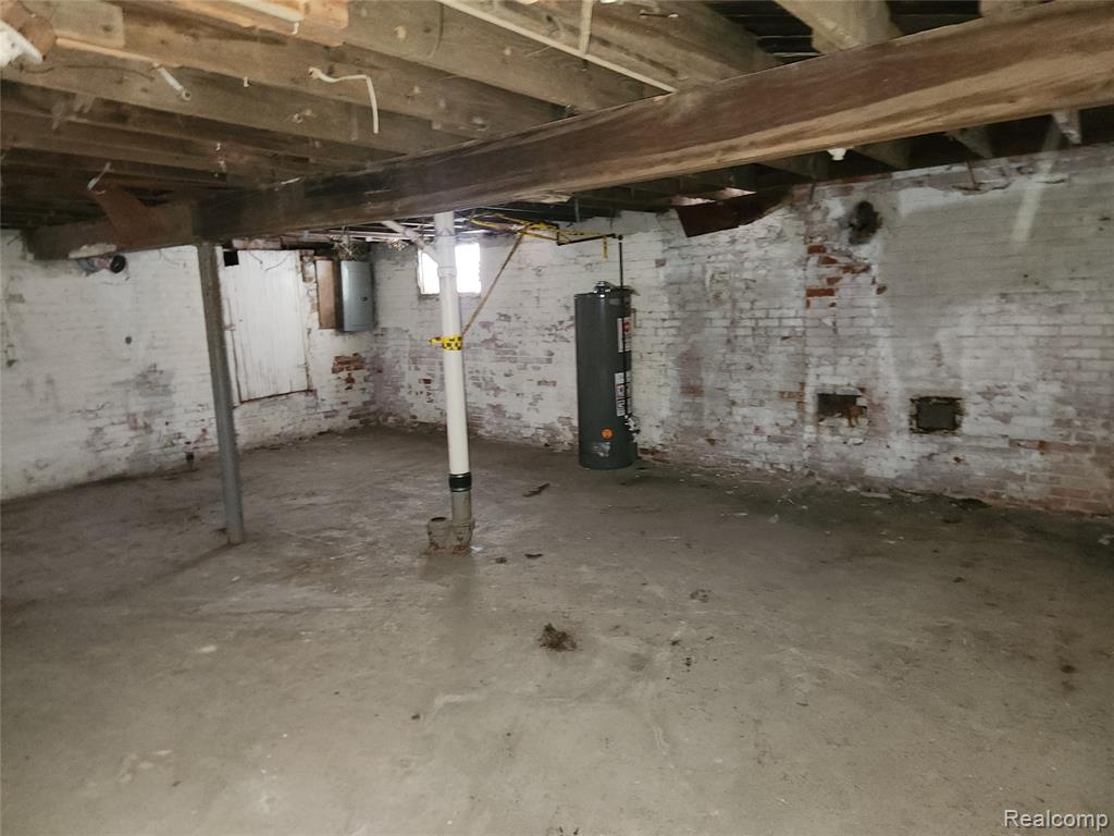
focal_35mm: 23
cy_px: 418
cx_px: 557
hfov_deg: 73.9
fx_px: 740
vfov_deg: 58.9
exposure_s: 1/10
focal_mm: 5.4
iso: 400
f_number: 1.8
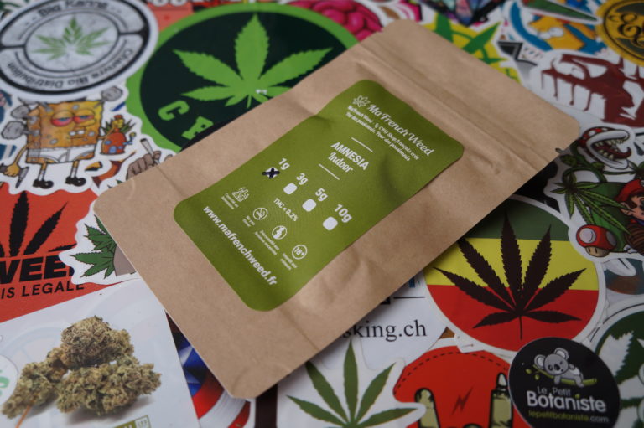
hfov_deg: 59.5
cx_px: 322
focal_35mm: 32
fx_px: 563
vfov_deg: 41.7
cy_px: 214
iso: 100
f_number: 4.5
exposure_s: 1/200
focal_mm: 21
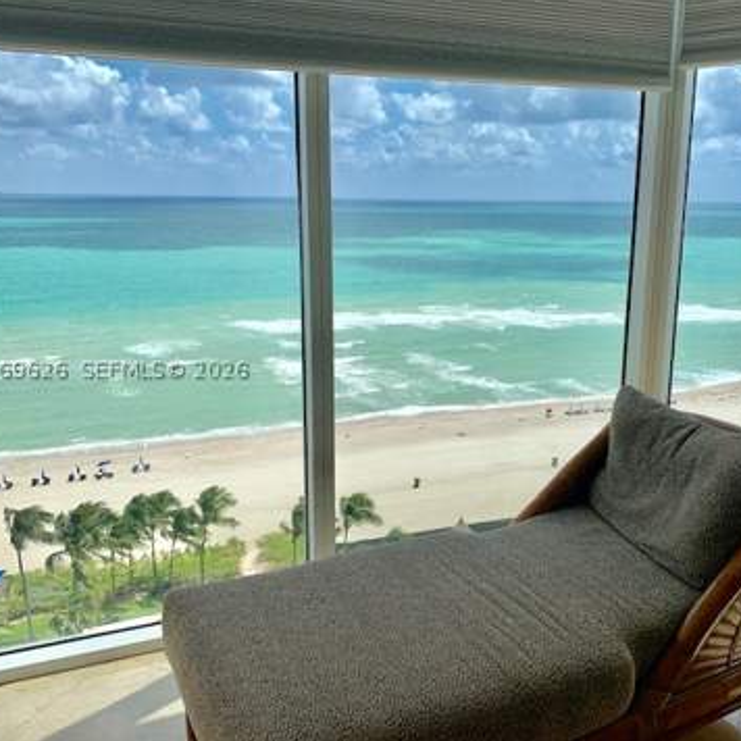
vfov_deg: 52.5
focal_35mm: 31
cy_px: 368
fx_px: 751
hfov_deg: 52.3
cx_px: 435
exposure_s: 1/1043
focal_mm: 4.25
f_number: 1.8
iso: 25
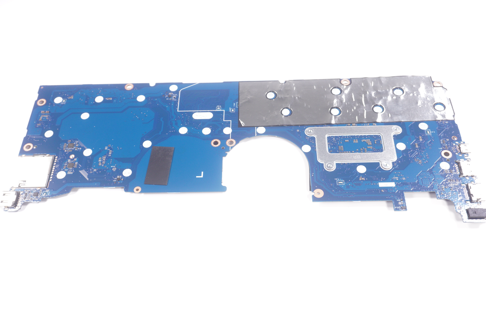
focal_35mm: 36
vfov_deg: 37.3
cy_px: 163
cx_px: 242
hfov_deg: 53.8
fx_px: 479
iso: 640
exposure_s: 1/250
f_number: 5
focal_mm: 23
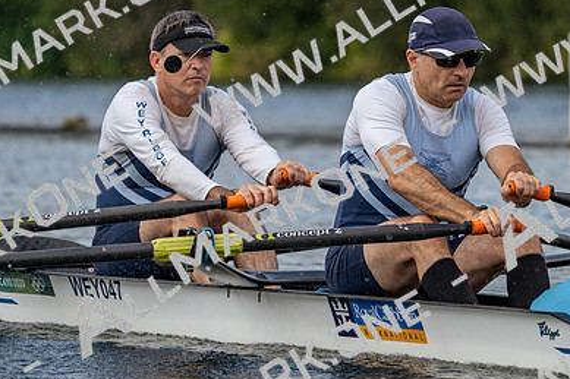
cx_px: 374
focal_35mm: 373
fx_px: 5903
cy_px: 132
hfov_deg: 5.5
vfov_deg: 3.7
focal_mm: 250
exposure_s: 1/1600
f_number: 5.6
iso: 400
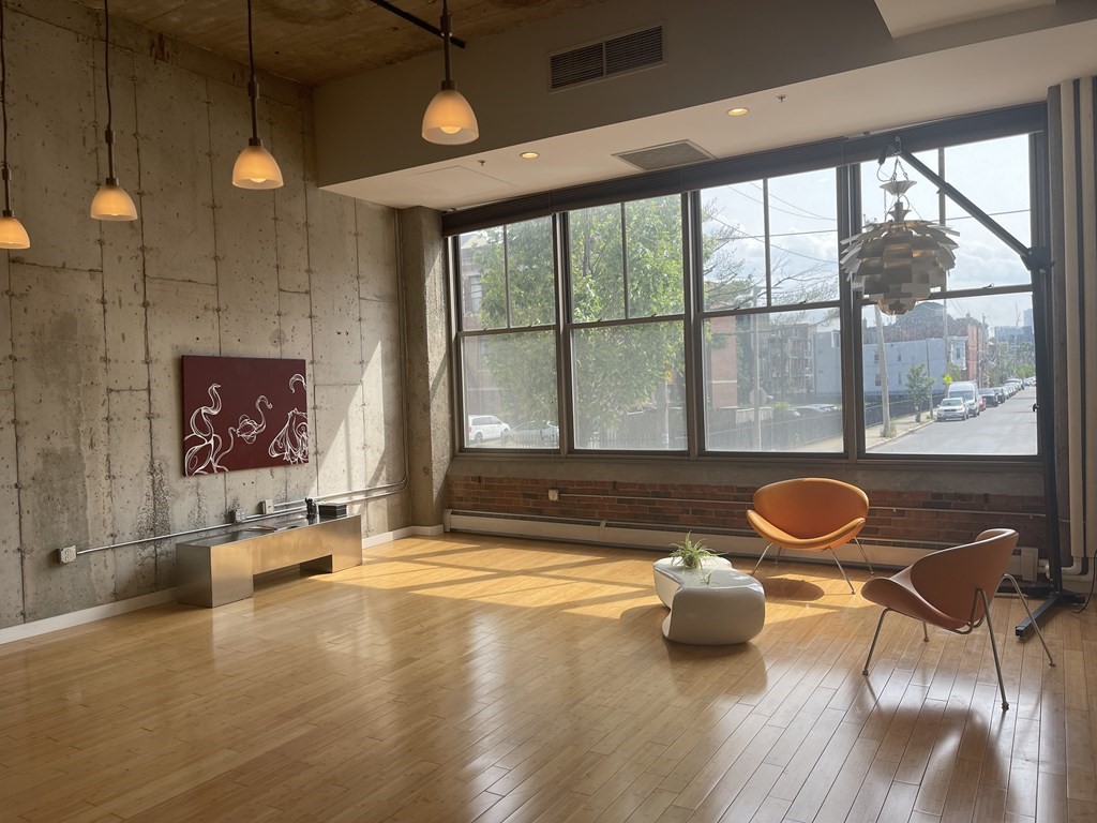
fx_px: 824
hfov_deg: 67.3
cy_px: 412
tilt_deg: -2.4
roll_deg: +1.4
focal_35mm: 26
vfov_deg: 53.1
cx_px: 548
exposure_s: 1/687
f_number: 1.6
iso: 32
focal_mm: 5.1
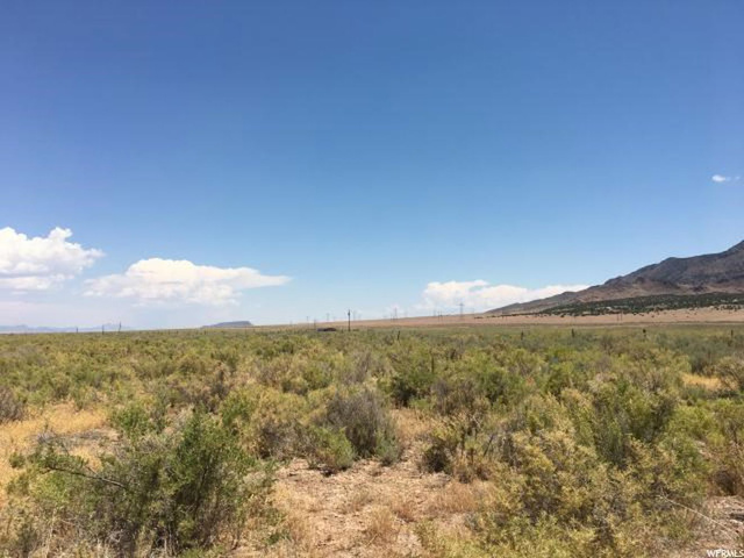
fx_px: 623
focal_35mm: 29
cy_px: 279
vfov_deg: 48.2
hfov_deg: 61.7
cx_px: 372
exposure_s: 1/2404
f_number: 2.2
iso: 25
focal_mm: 4.15
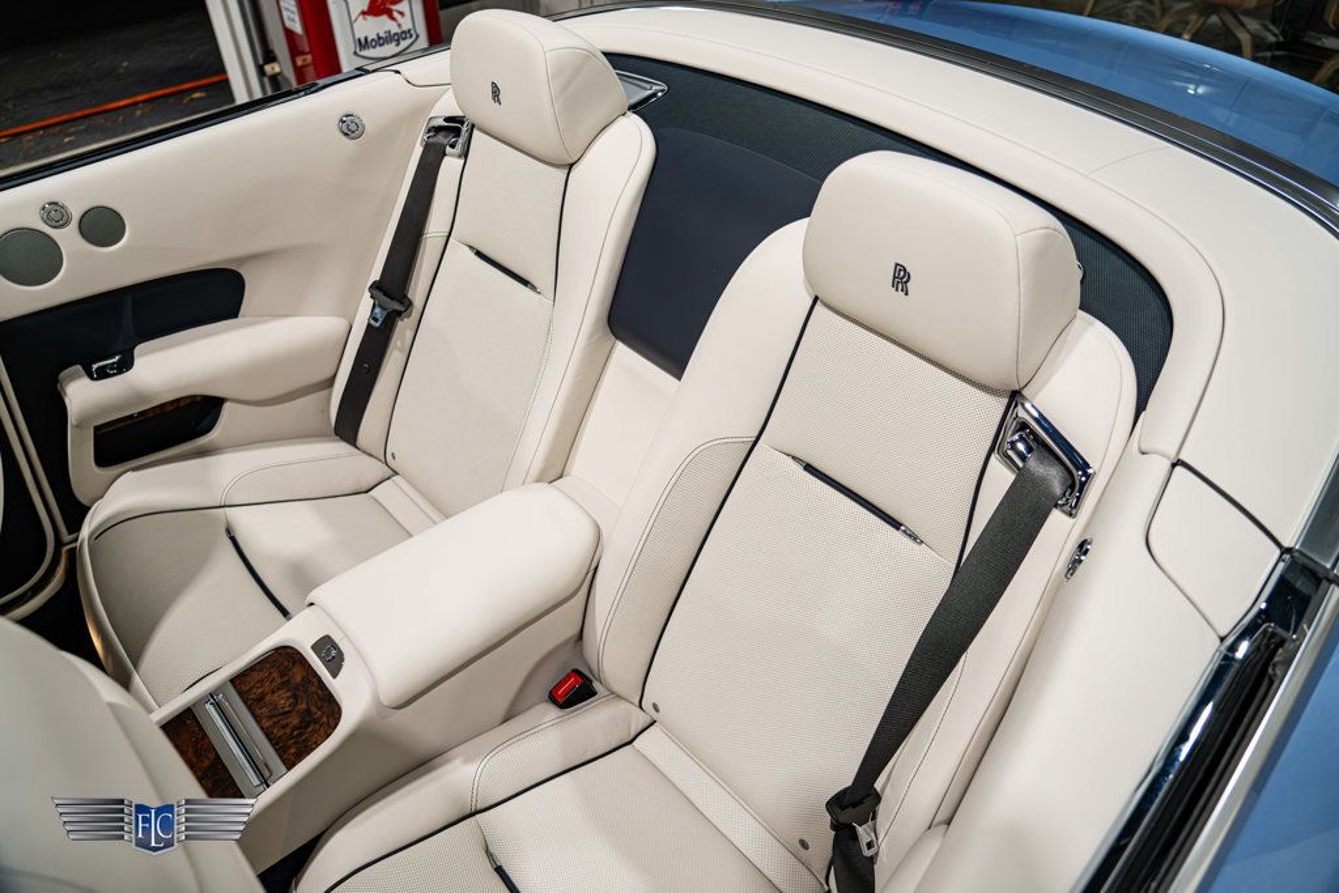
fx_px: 930
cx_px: 670
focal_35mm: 25
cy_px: 446
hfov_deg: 71.5
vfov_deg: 51.3
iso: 1600
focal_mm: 25
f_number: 4
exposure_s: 1/50
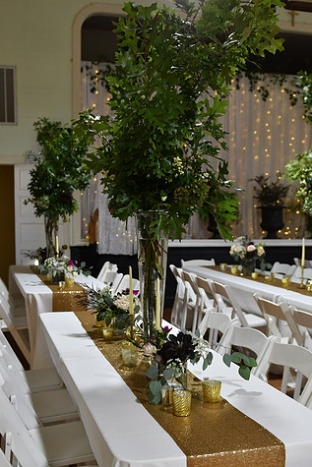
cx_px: 130
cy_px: 272
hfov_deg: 30.5
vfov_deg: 44.3
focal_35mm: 44
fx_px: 572
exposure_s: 1/400
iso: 1000
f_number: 2.8
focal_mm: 24
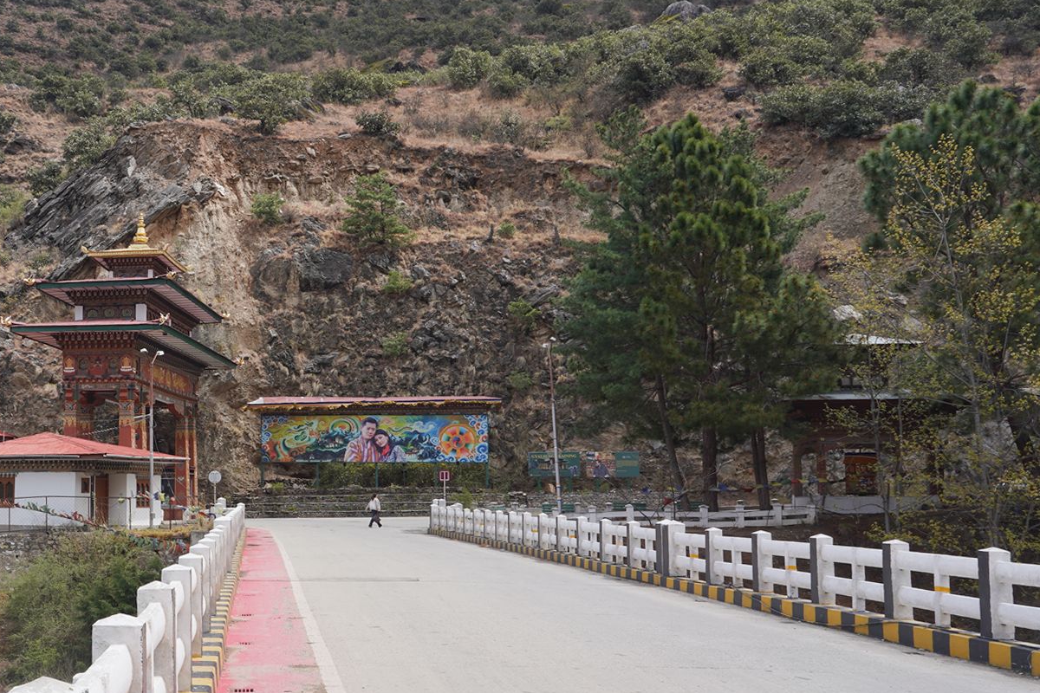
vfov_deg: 33.3
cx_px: 188
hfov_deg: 45.6
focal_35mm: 40
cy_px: 395
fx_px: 1155
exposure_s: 1/100
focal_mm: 24
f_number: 14
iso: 100
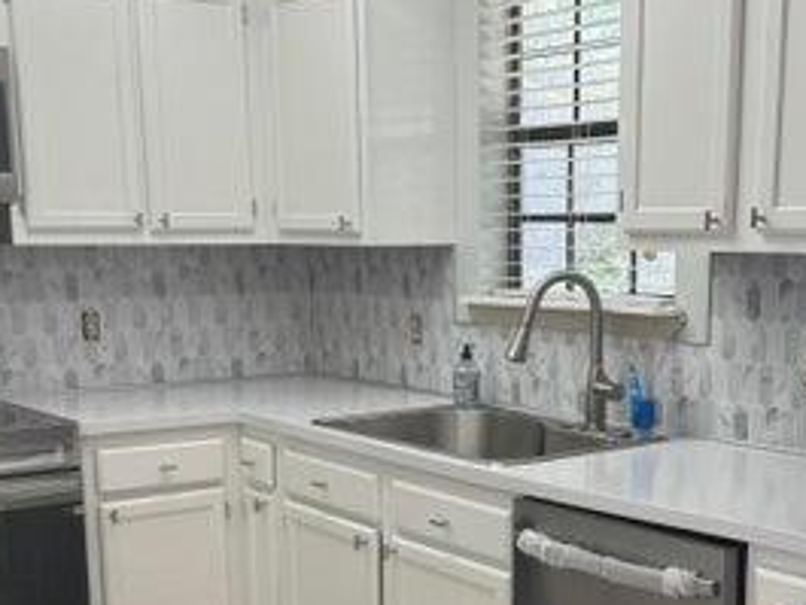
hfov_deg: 33.1
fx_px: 1351
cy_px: 502
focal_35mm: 58
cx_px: 499
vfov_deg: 24.8
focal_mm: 6.76
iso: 125
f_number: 1.78
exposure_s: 1/120
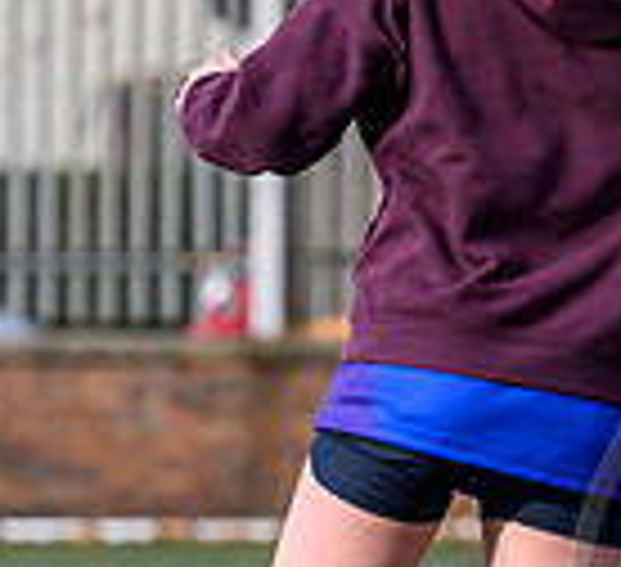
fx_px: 11991
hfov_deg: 3.0
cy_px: 695
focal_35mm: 617
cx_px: 1033
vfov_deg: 2.7
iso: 500
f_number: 3.5
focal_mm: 135
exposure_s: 1/2000
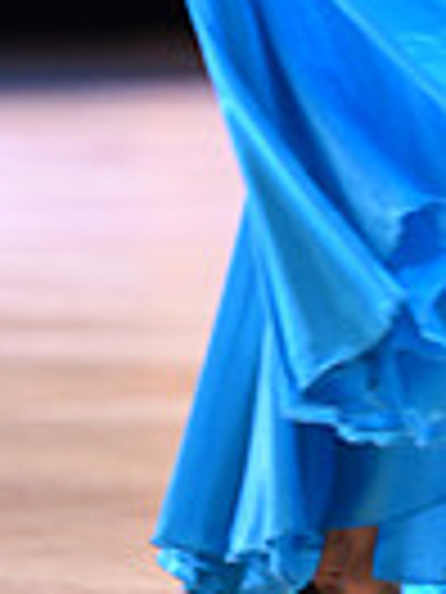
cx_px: 743
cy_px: -248
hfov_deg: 2.1
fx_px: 12008
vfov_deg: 2.8
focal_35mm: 699
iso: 2000
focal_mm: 165
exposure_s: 1/320
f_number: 2.8
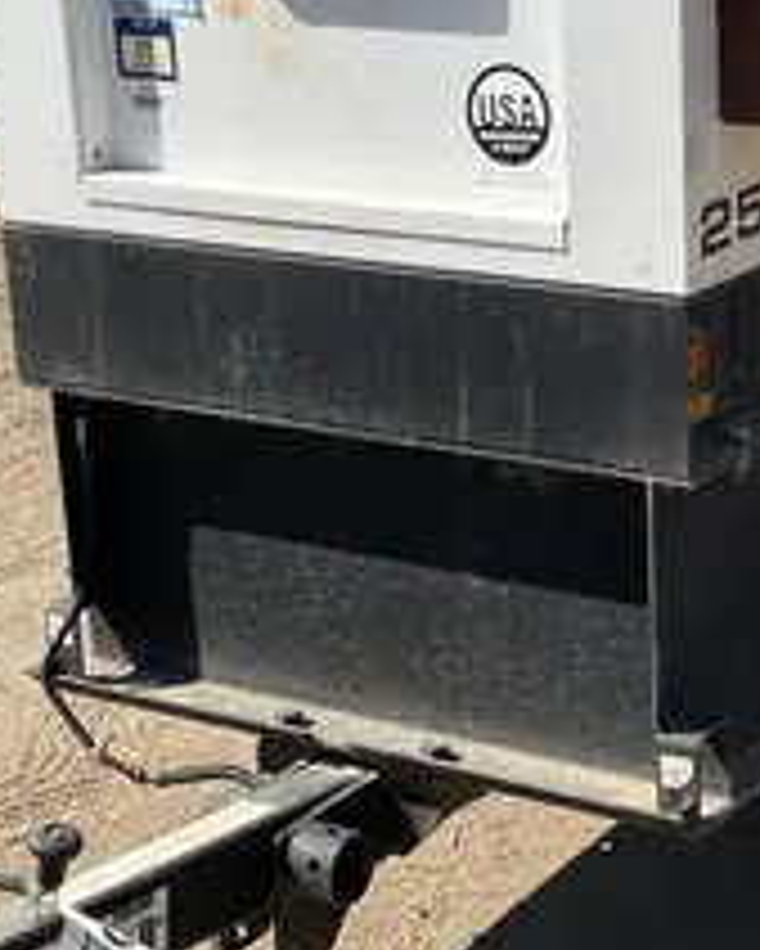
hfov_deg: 17.4
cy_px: 380
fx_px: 2472
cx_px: 558
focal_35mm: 88
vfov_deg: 21.7
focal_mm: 4.2
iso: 50
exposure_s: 1/4464
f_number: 1.6
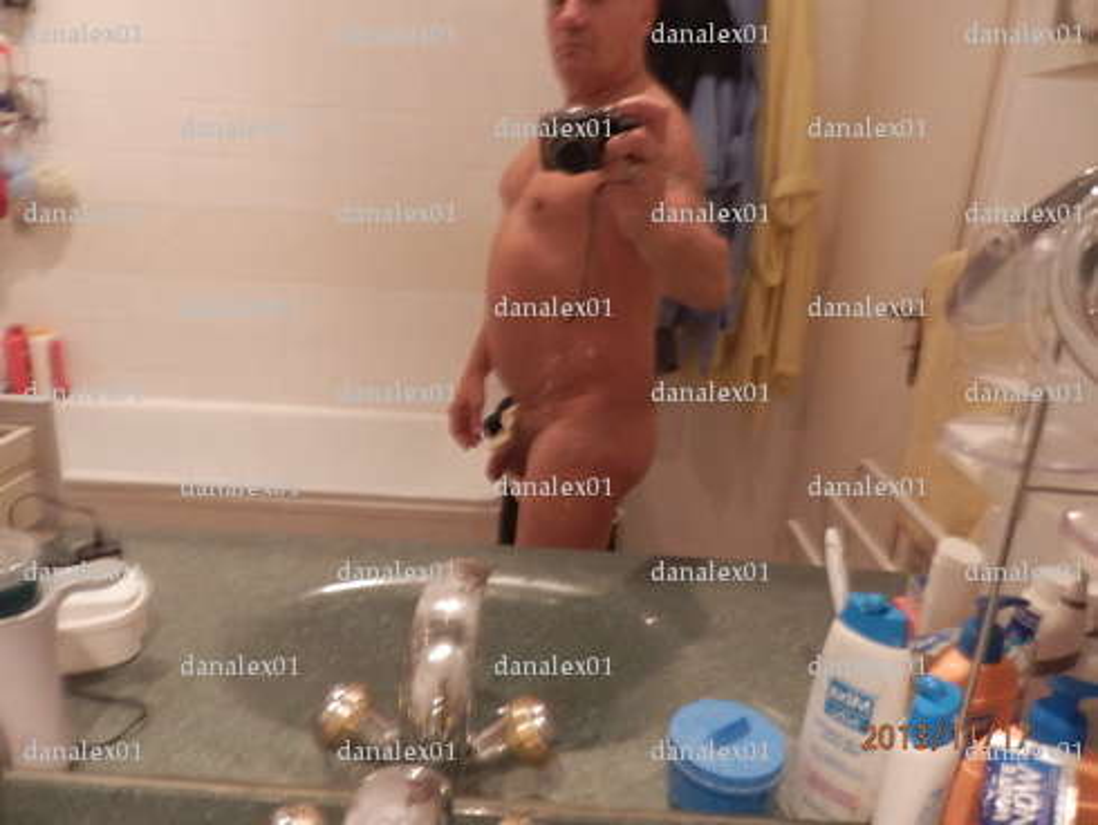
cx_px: 549
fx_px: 793
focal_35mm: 25
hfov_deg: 69.4
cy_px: 412
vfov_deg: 54.9
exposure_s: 1/10
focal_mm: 4.5
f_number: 3
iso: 400
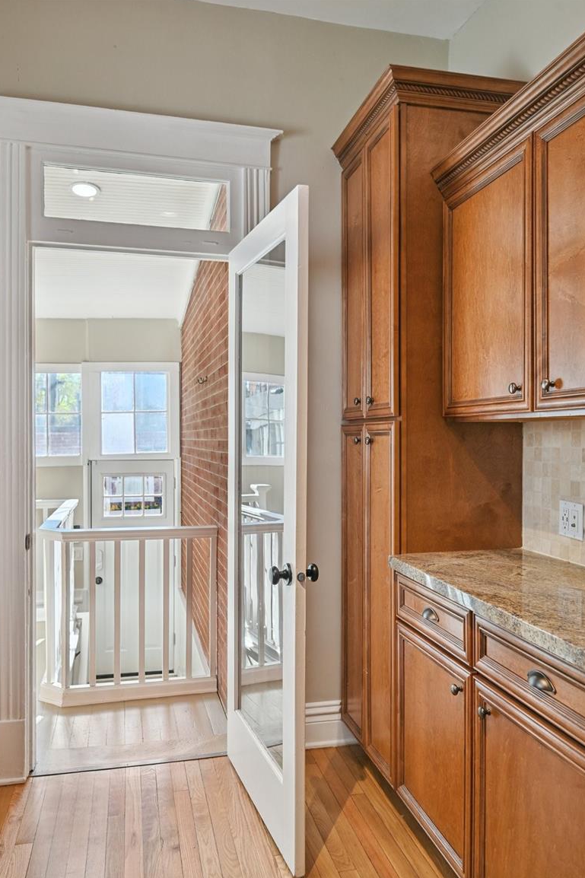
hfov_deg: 49.5
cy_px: 453
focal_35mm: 26
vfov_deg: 69.4
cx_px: 296
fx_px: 634
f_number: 5.6
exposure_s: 1/200
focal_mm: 25
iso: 400
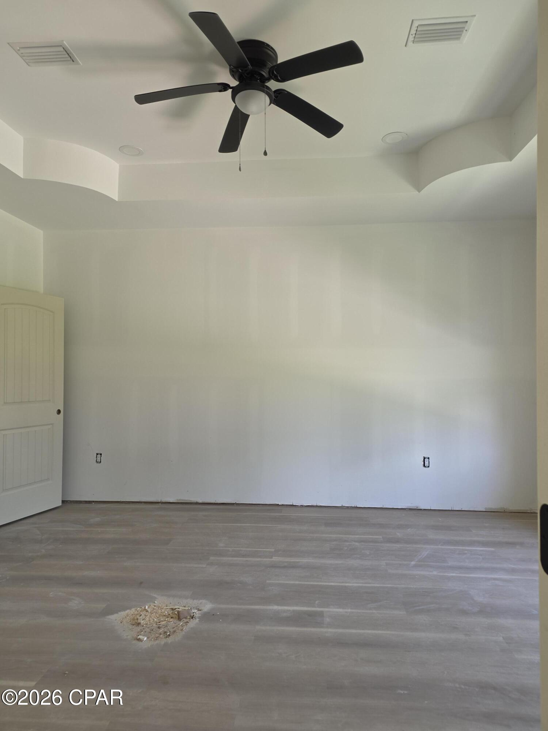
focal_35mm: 23
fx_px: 485
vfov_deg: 73.9
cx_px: 274
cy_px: 366
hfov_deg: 58.9
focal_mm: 6.25
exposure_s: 1/60
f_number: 1.7
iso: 25
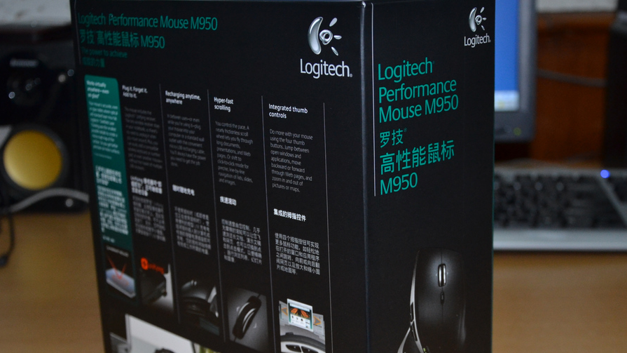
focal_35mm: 59
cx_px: 349
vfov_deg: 20.3
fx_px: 981
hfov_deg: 35.4
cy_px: 243
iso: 800
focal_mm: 28
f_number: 4
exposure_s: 1/60
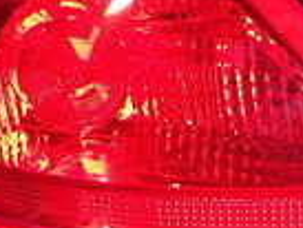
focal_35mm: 131
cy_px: 317
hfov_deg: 14.9
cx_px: 243
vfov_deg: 11.0
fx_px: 1148
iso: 200
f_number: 2.3
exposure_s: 1/40
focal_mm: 5.4
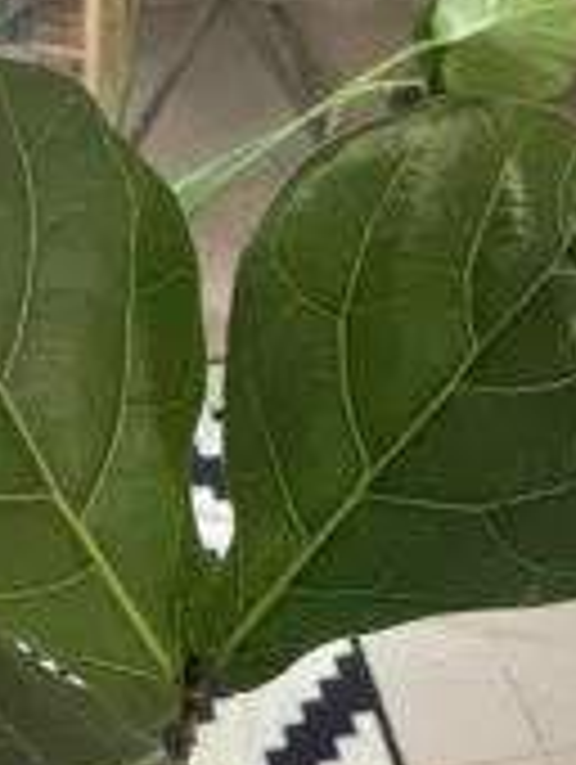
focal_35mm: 61
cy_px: 648
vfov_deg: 30.6
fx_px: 1350
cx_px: 184
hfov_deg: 24.0
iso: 500
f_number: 1.6
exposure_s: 1/40
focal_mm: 4.2
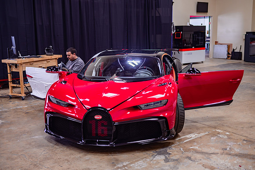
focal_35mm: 40
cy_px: 85
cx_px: 128
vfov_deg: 33.4
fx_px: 283
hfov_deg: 48.4
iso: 100
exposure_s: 1/100
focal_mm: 40
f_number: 2
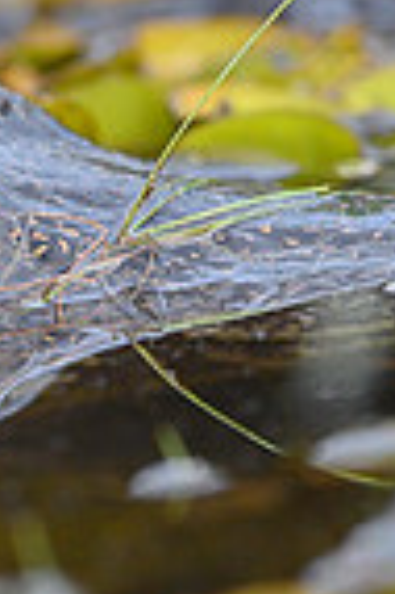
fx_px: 33489
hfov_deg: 0.7
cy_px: 162
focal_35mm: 2030
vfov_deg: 1.0
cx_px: -42
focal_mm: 500
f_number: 5.6
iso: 800
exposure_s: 1/800
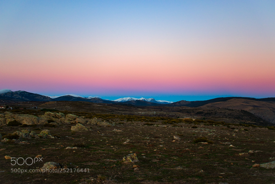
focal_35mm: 45
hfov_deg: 43.6
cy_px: 92
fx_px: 344
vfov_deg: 29.9
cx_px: 138
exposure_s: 1/80
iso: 400
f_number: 4.5
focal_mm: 30
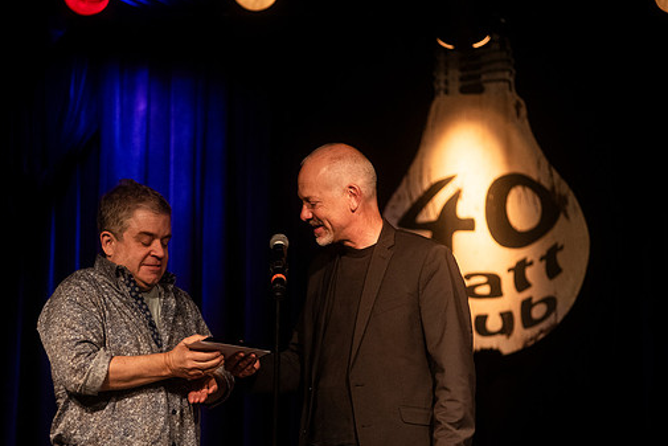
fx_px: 3434
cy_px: 251
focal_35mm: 185
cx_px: 291
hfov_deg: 11.1
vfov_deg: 7.4
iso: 2000
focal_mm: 145
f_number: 3.2
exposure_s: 1/100
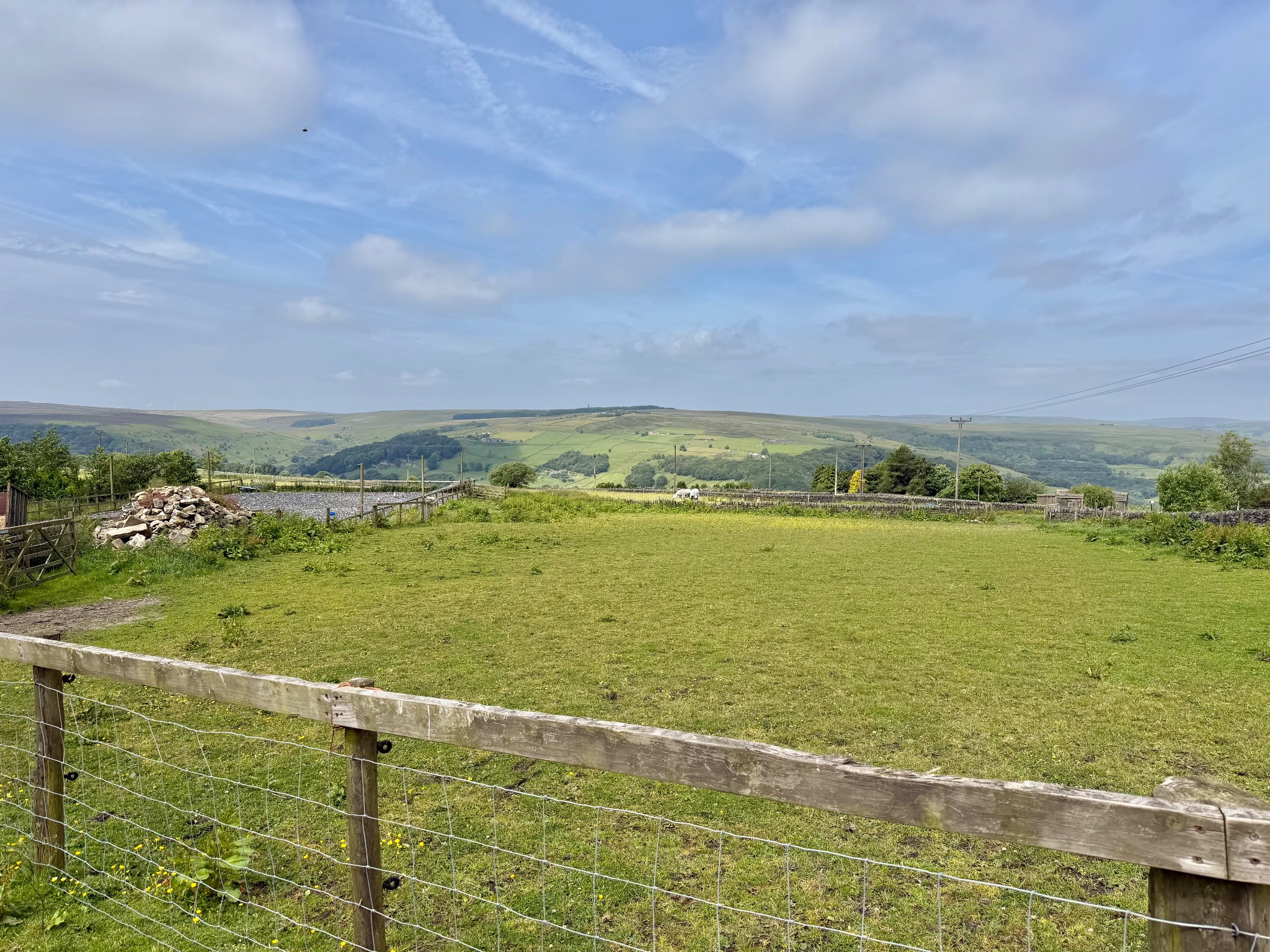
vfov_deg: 56.8
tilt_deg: -0.9
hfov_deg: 71.6
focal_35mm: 24
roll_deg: +0.2
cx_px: 635
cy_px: 476
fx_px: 881
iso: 80
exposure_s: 1/6173
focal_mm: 6.76
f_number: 1.78
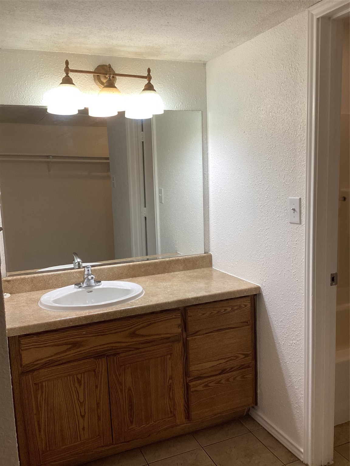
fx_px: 418
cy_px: 233
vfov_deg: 58.4
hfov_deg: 45.4
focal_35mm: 31
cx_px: 175
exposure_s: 1/60
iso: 50
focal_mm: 3.3
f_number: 2.4
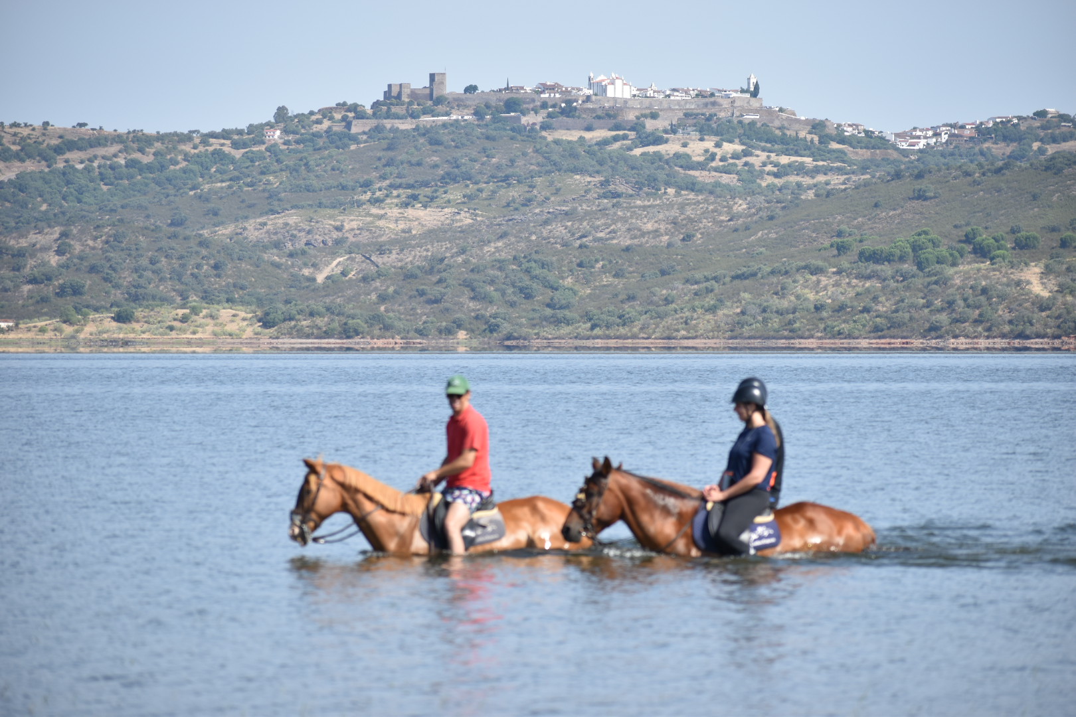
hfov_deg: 9.8
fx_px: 6276
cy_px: 358
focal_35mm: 210
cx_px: 538
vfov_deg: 6.5
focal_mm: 140
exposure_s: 1/800
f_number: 4.8
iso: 180
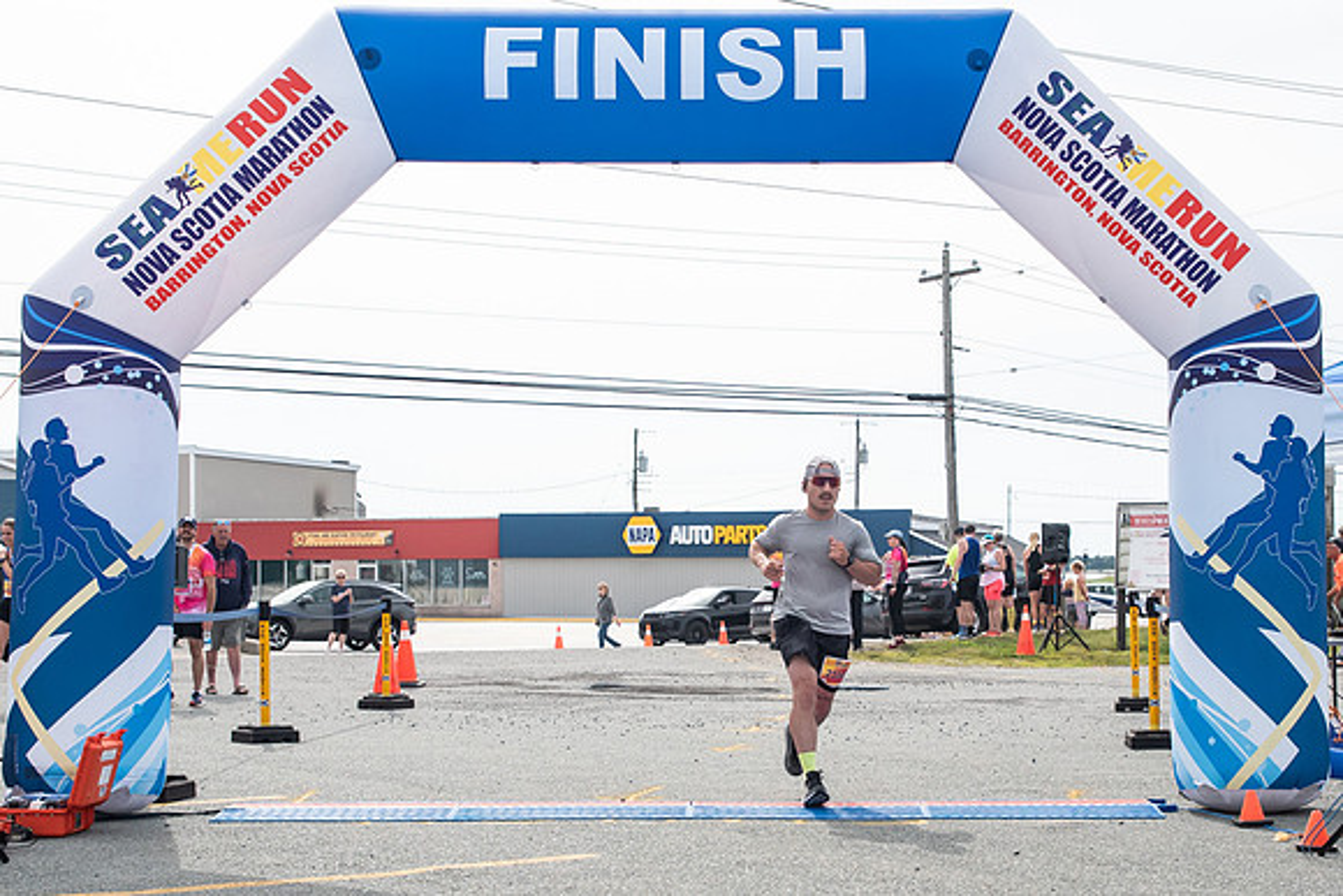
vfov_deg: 22.4
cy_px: 556
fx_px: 2253
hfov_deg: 33.1
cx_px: 777
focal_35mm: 60
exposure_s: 1/3200
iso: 800
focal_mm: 35
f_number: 4
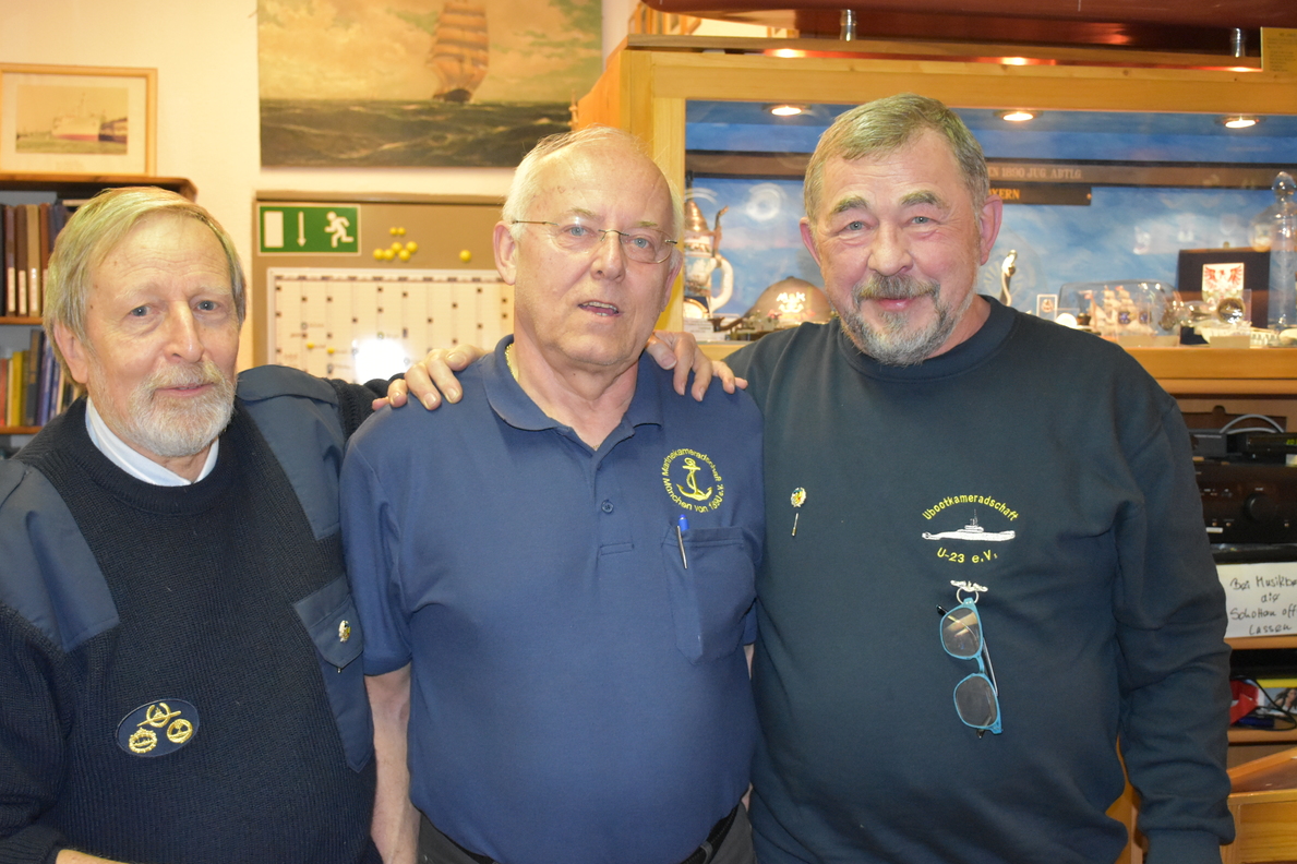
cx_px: 611
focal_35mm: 42
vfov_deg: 31.9
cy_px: 442
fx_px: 1513
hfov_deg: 46.4
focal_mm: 26
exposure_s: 1/60
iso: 3600
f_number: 3.8
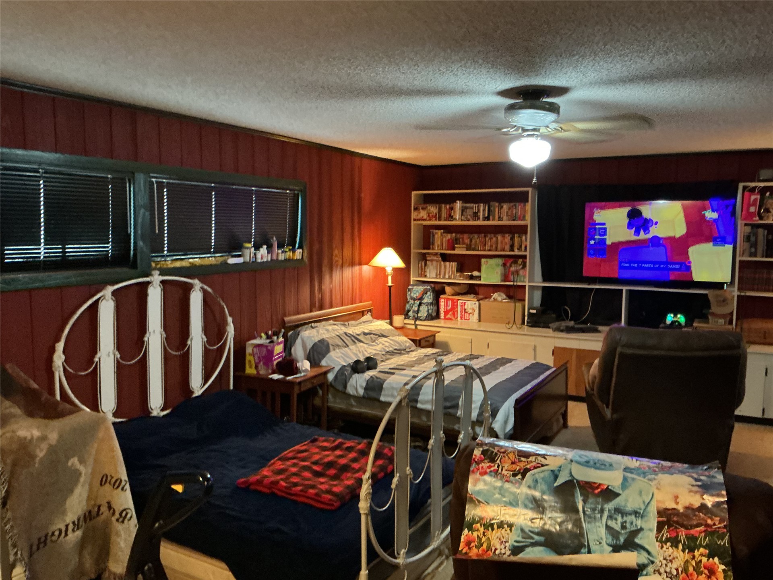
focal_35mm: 29
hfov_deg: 61.7
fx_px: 648
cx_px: 386
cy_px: 290
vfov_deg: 48.2
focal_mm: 3
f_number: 1.8
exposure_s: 1/30
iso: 500
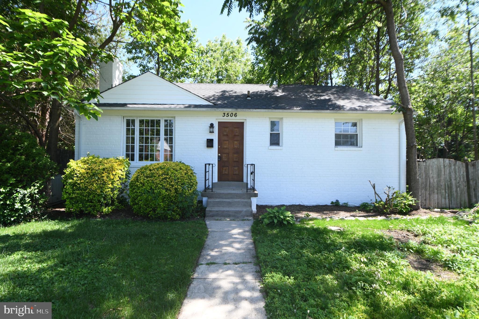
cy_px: 160
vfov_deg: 67.3
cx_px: 240
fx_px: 239
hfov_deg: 90.0
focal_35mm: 18
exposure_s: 1/200
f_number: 6.3
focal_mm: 12
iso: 200
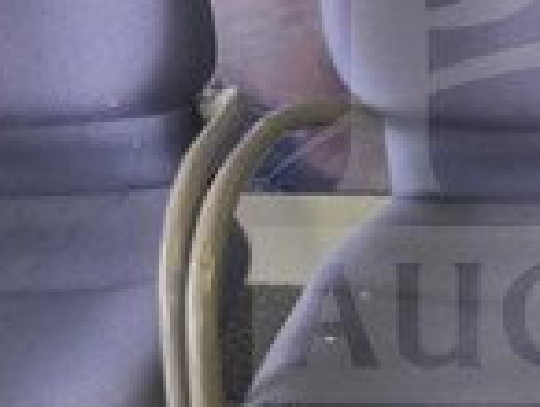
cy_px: 107
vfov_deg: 15.4
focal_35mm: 96
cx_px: 666
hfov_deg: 19.1
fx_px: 1500
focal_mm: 6.3
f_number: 1.7
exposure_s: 1/60
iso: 250
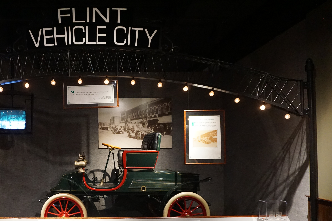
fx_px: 323
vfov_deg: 37.5
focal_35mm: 35
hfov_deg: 52.6
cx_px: 93
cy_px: 143
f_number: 3.5
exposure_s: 1/160
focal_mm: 16
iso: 3200
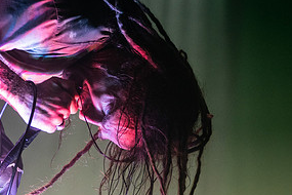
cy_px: 161
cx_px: 61
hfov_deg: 12.6
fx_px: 1322
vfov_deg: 8.4
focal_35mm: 163
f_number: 3.2
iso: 3200
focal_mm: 80
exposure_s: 1/320
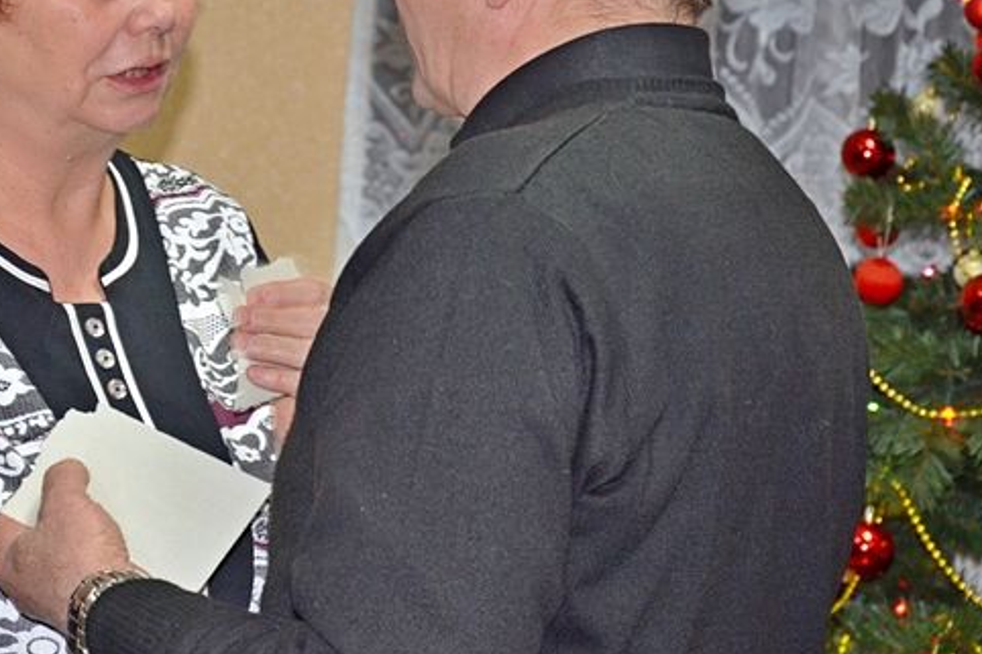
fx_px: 3599
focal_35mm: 132
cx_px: 167
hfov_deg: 15.4
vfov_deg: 10.4
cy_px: 225
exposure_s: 1/60
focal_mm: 50
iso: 800
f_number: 5
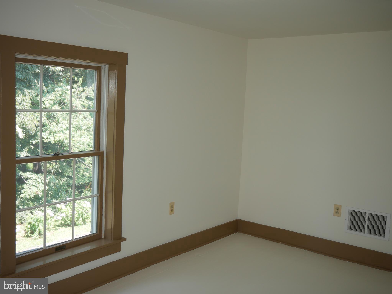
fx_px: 453
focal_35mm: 40
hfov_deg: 46.8
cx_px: 196
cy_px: 147
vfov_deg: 36.0
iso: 200
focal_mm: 20
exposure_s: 1/60
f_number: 4.1
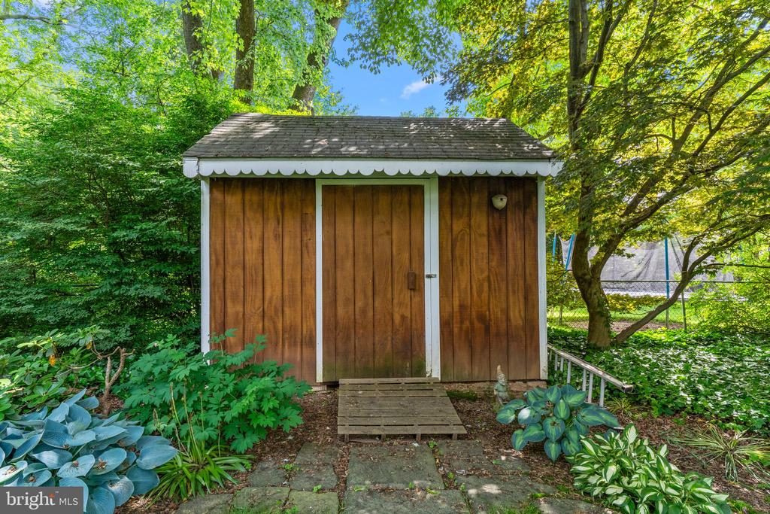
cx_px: 385
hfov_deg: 86.9
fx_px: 406
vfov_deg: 64.6
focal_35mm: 19
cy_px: 257
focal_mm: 19
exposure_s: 1/100
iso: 800
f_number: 10
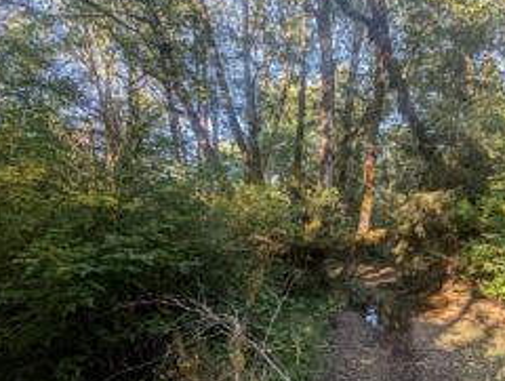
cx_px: 309
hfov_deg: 80.4
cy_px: 235
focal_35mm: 20
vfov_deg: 65.3
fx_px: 292
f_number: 1.95
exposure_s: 1/183
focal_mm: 2.23
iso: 50
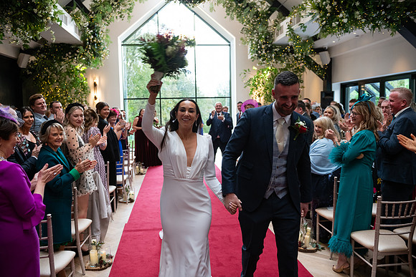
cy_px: 138
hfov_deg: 60.3
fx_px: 358
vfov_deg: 42.3
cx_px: 208
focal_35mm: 31
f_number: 3.5
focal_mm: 31
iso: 800
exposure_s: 1/160
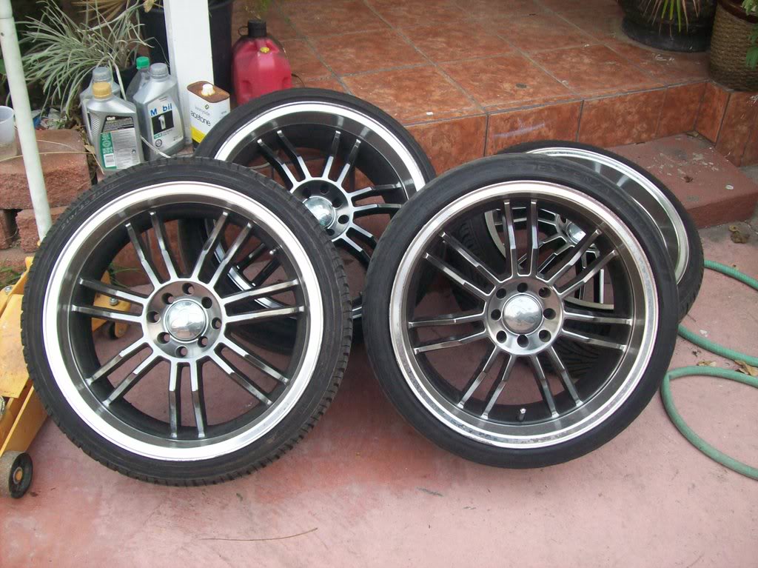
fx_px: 788
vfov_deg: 39.6
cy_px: 284
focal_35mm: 36
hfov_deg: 51.4
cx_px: 379
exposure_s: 1/64
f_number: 2.7
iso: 200
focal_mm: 6
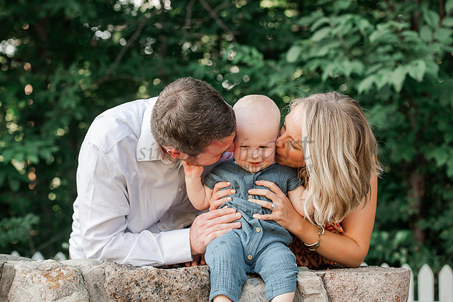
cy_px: 133
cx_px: 200
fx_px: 985
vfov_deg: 17.4
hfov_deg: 25.9
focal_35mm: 78
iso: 400
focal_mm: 70
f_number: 4
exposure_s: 1/320
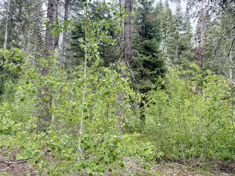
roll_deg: -1.6
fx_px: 163
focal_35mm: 24
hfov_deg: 71.6
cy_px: 88
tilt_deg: +4.0
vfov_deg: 56.8
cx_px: 118
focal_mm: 6.76
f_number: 1.78
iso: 100
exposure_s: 1/757
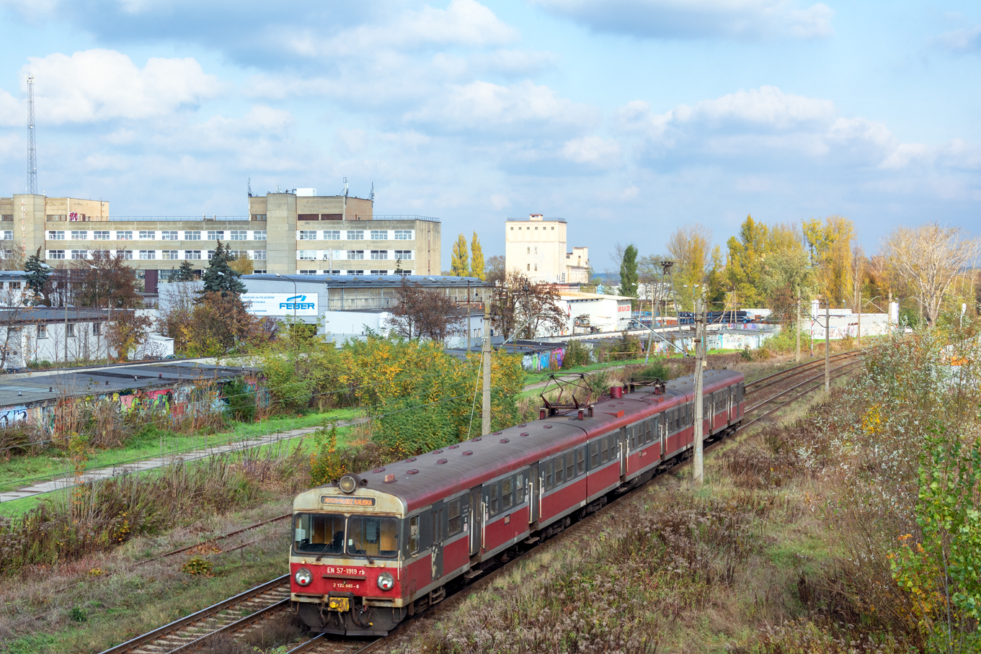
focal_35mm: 67
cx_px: 455
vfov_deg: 20.3
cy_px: 384
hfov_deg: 30.1
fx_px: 1826
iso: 250
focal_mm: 38
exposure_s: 1/400
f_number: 9
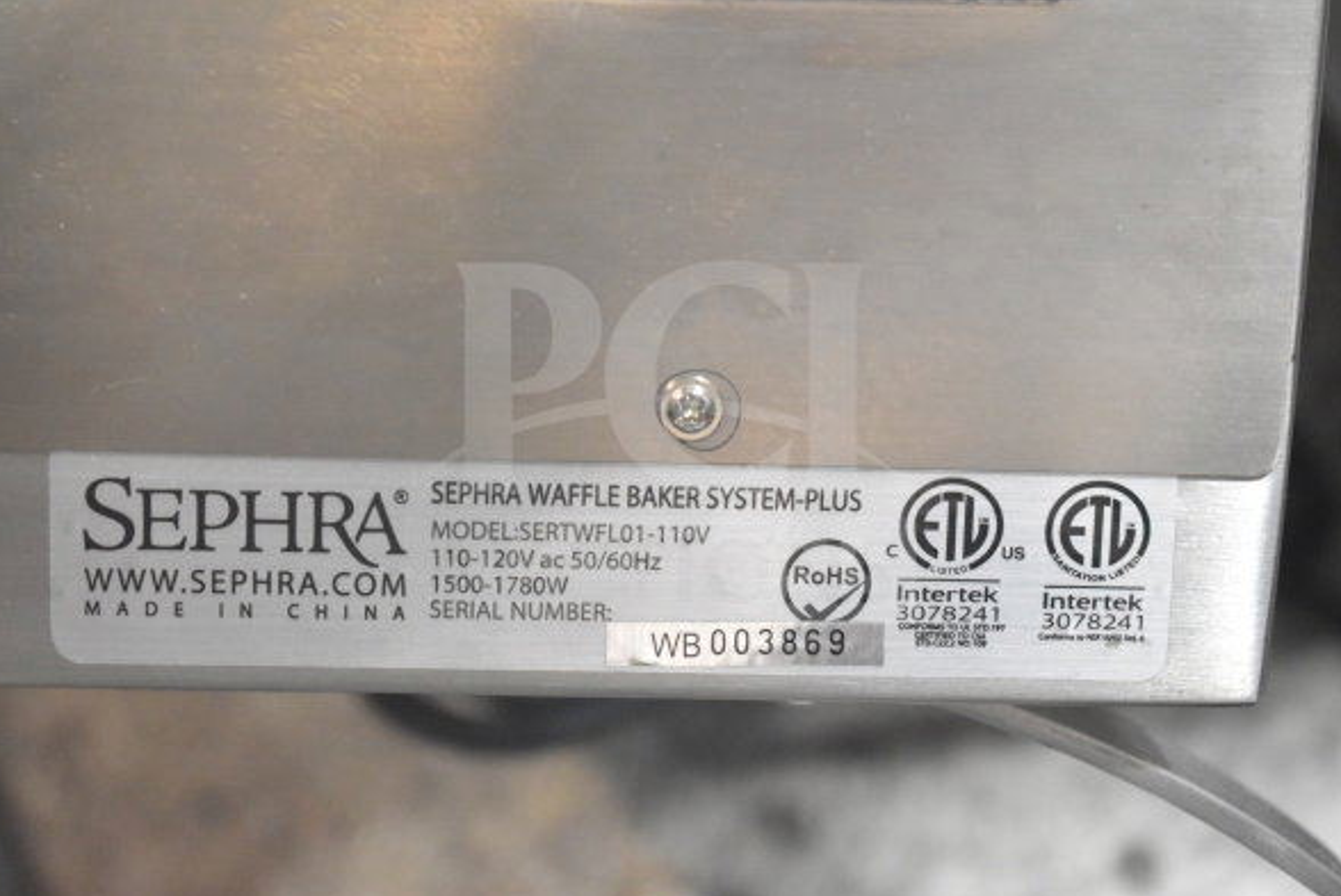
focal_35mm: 86
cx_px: 659
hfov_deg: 23.8
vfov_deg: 16.0
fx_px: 3188
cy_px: 443
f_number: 6.3
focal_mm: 55
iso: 6400
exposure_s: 1/160
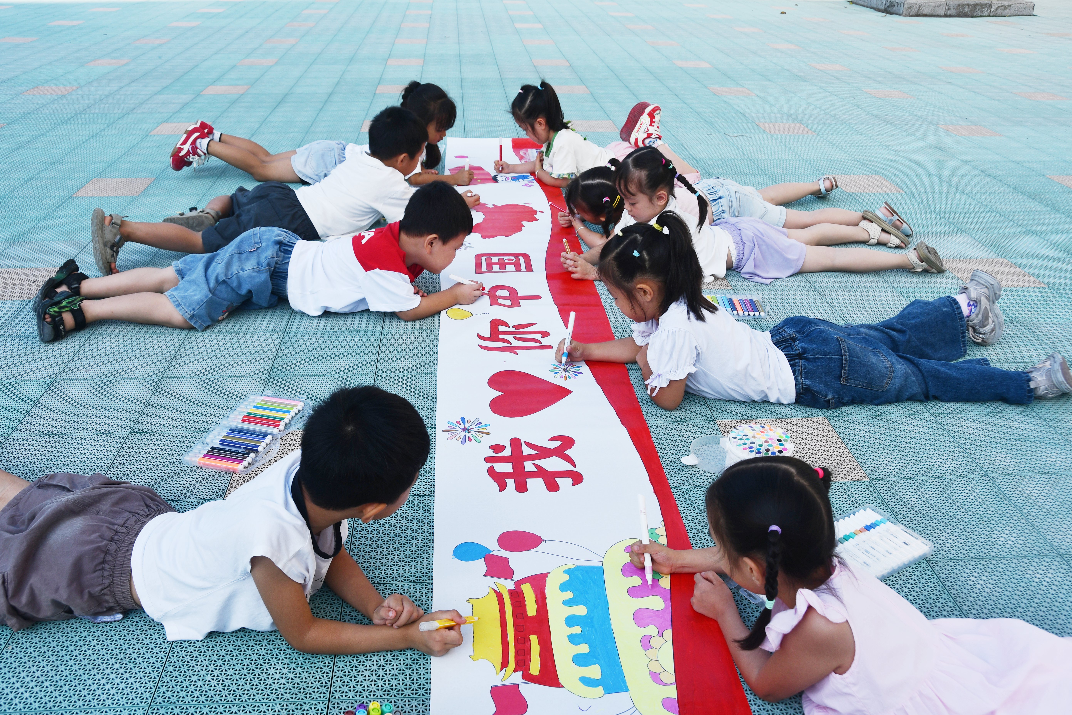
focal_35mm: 30
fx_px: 893
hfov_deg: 61.9
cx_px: 536
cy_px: 358
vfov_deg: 43.6
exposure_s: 1/250
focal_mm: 20
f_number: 8
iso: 100
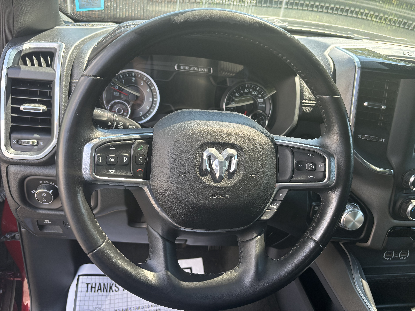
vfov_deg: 53.1
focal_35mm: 26
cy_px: 156
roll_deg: -9.1
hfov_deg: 67.3
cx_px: 208
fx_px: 312
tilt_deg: -25.9
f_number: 1.6
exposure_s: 1/121
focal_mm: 5.96
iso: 50
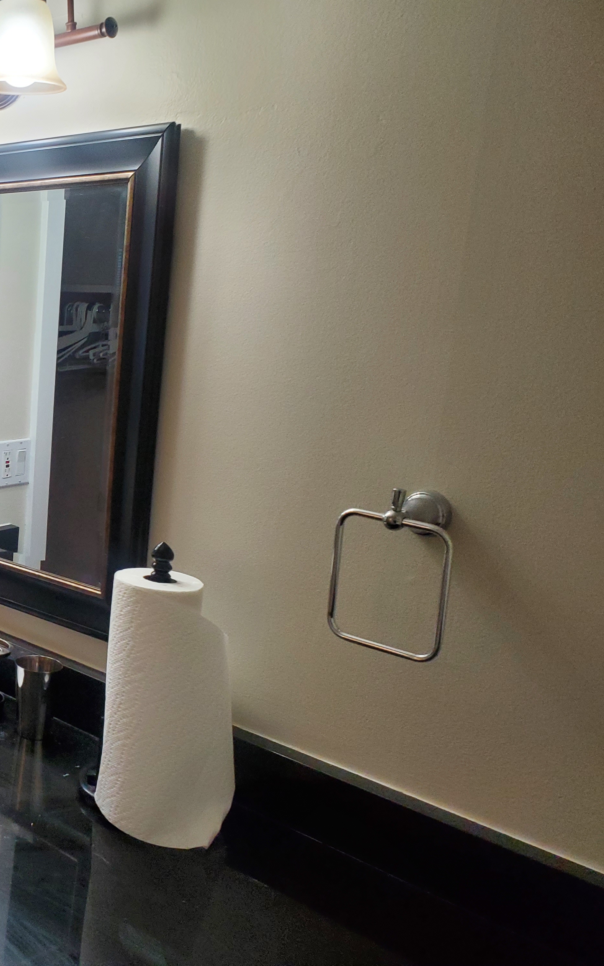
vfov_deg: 52.7
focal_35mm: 37
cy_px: 480
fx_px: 974
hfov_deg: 31.7
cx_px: -4
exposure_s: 1/120
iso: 250
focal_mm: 4.3
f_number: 2.4
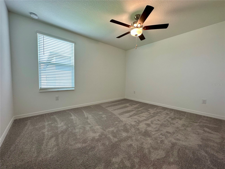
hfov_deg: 102.1
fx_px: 91
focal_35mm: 14
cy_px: 84
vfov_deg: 85.7
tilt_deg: -3.6
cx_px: 112
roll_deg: -0.7
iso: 160
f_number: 2.2
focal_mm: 2.22
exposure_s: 1/120
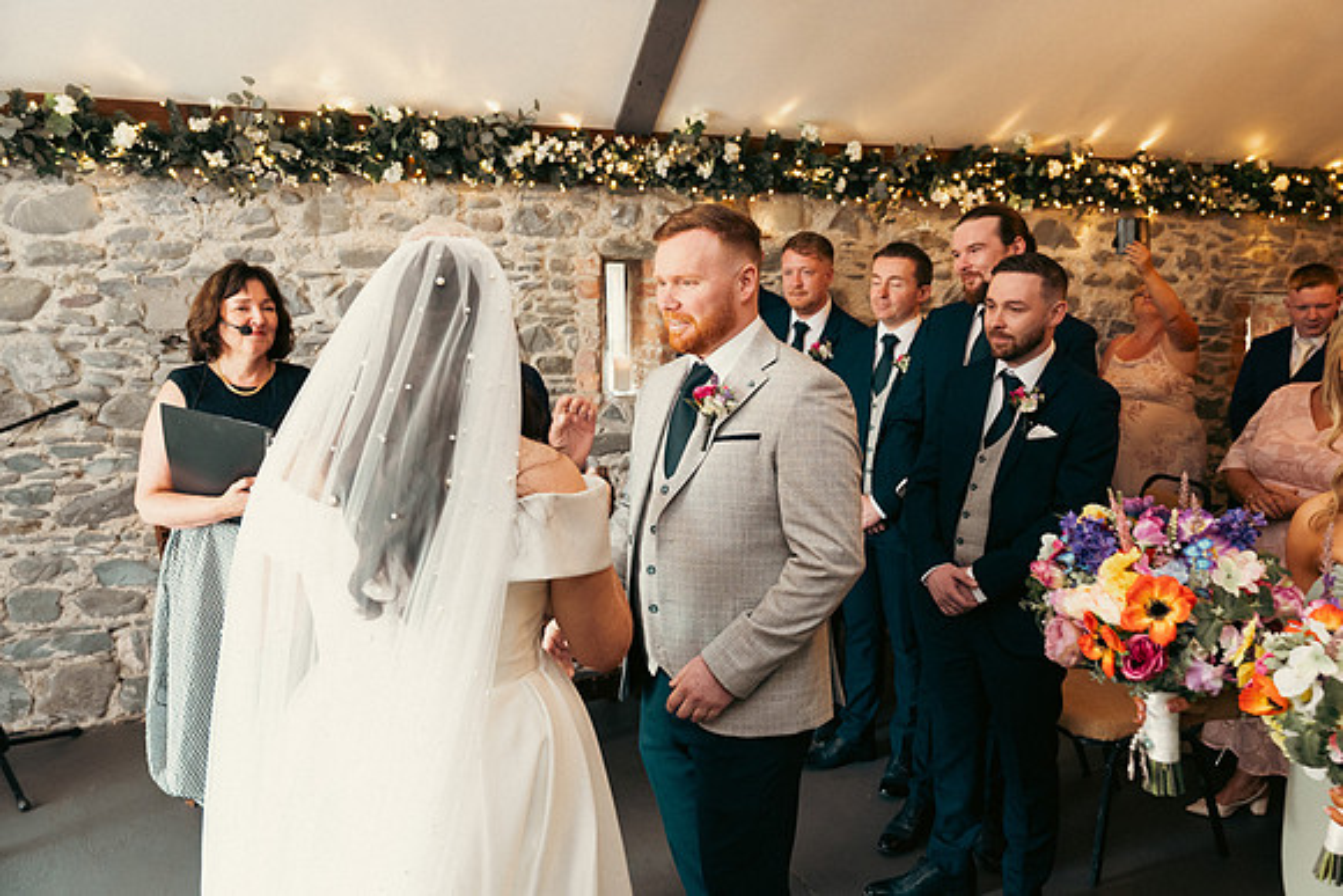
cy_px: 448
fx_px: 1082
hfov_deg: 63.6
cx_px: 672
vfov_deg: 45.0
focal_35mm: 29
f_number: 3.5
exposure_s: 1/160
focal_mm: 29
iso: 1250
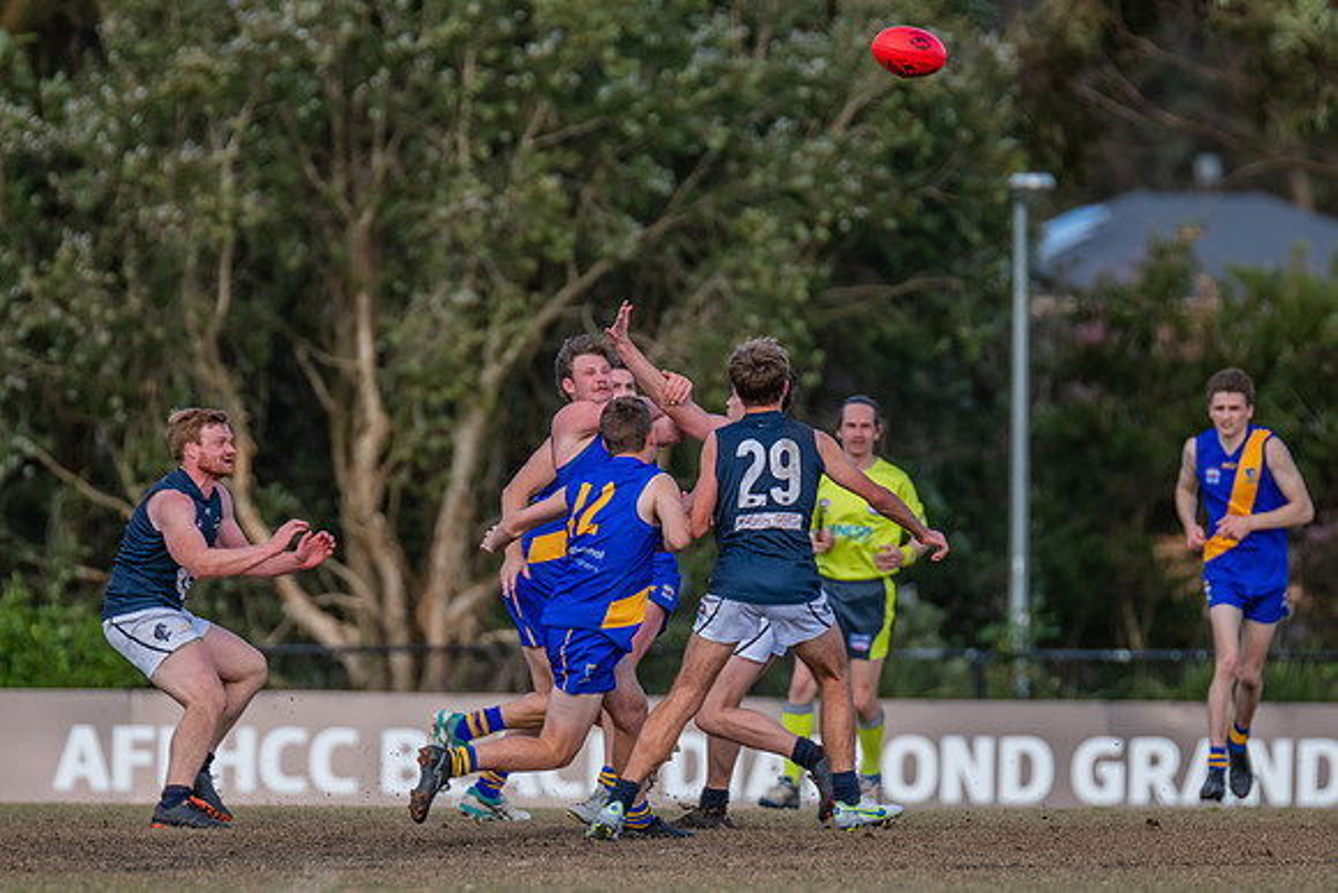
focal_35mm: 470
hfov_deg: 4.4
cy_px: 523
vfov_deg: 2.9
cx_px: 625
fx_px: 17461
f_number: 5
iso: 800
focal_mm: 380
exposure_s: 1/2000
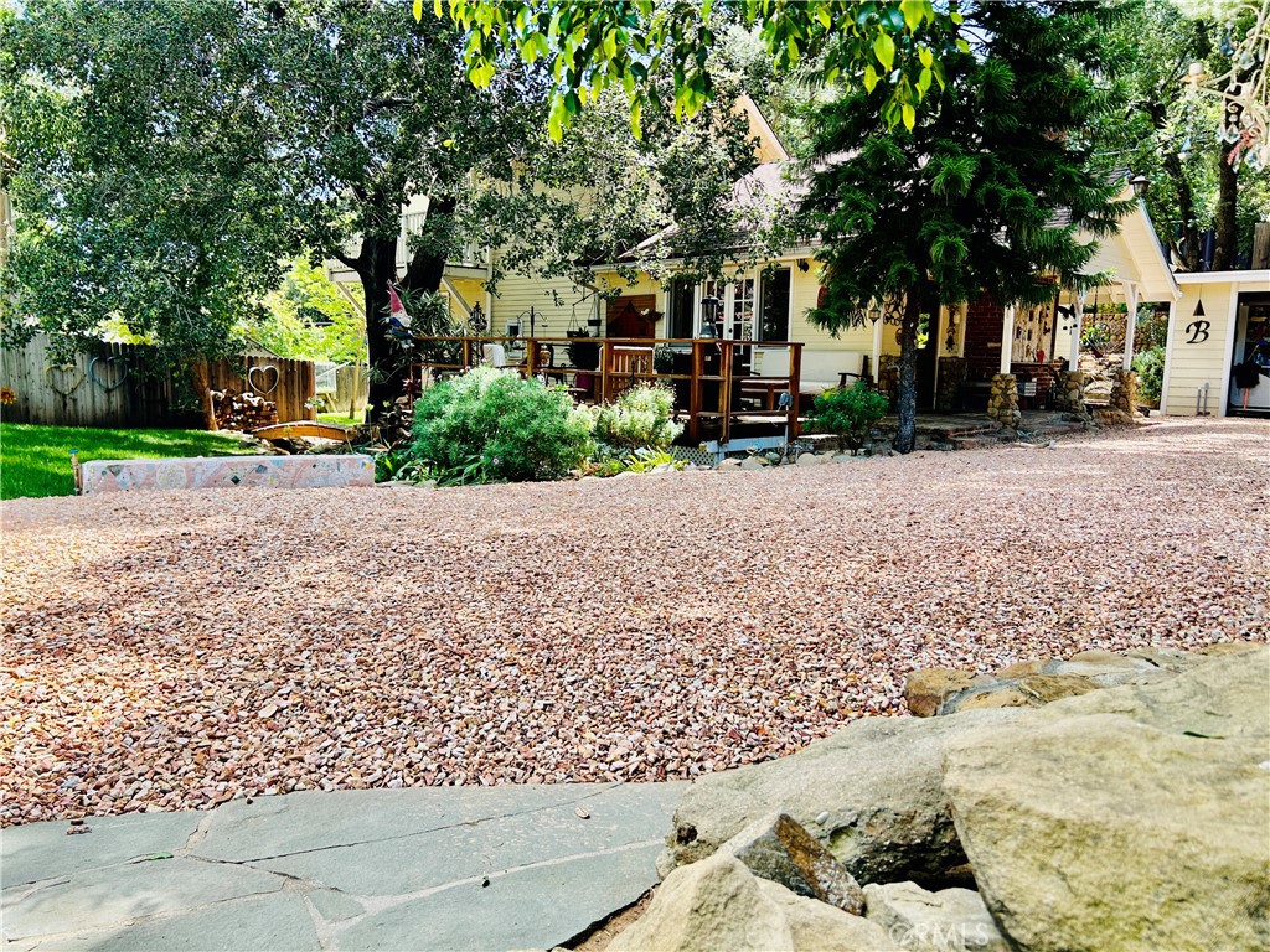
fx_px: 954
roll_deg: -0.8
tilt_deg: -7.0
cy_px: 476
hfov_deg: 67.3
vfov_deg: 53.1
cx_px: 635
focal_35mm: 26
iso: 50
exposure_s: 1/814
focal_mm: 5.7
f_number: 1.5
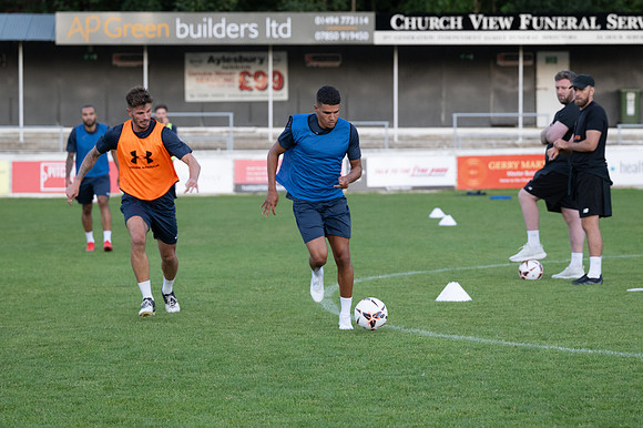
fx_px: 2481
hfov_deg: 14.8
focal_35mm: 139
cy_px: 214
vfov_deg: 9.9
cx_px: 322
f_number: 3.2
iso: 1000
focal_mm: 93
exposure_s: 1/320
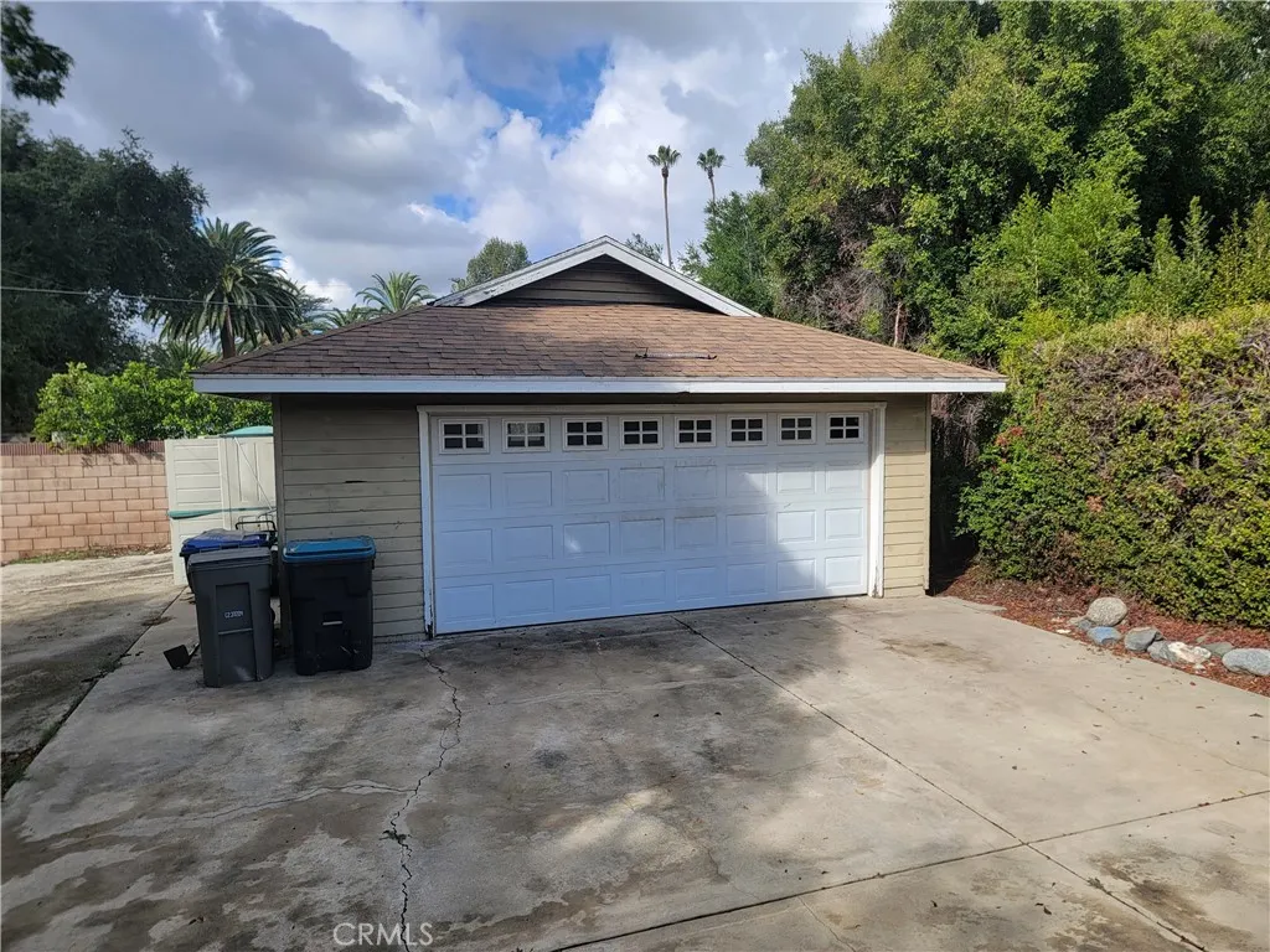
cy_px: 476
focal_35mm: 24
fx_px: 881
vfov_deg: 56.8
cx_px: 635
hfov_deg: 71.6
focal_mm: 6.7
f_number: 1.8
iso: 16
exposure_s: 1/647
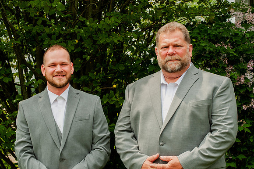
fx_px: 581
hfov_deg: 24.6
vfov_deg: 16.5
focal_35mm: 82
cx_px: 127
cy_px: 84
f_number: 8
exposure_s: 1/250
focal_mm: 55
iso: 200
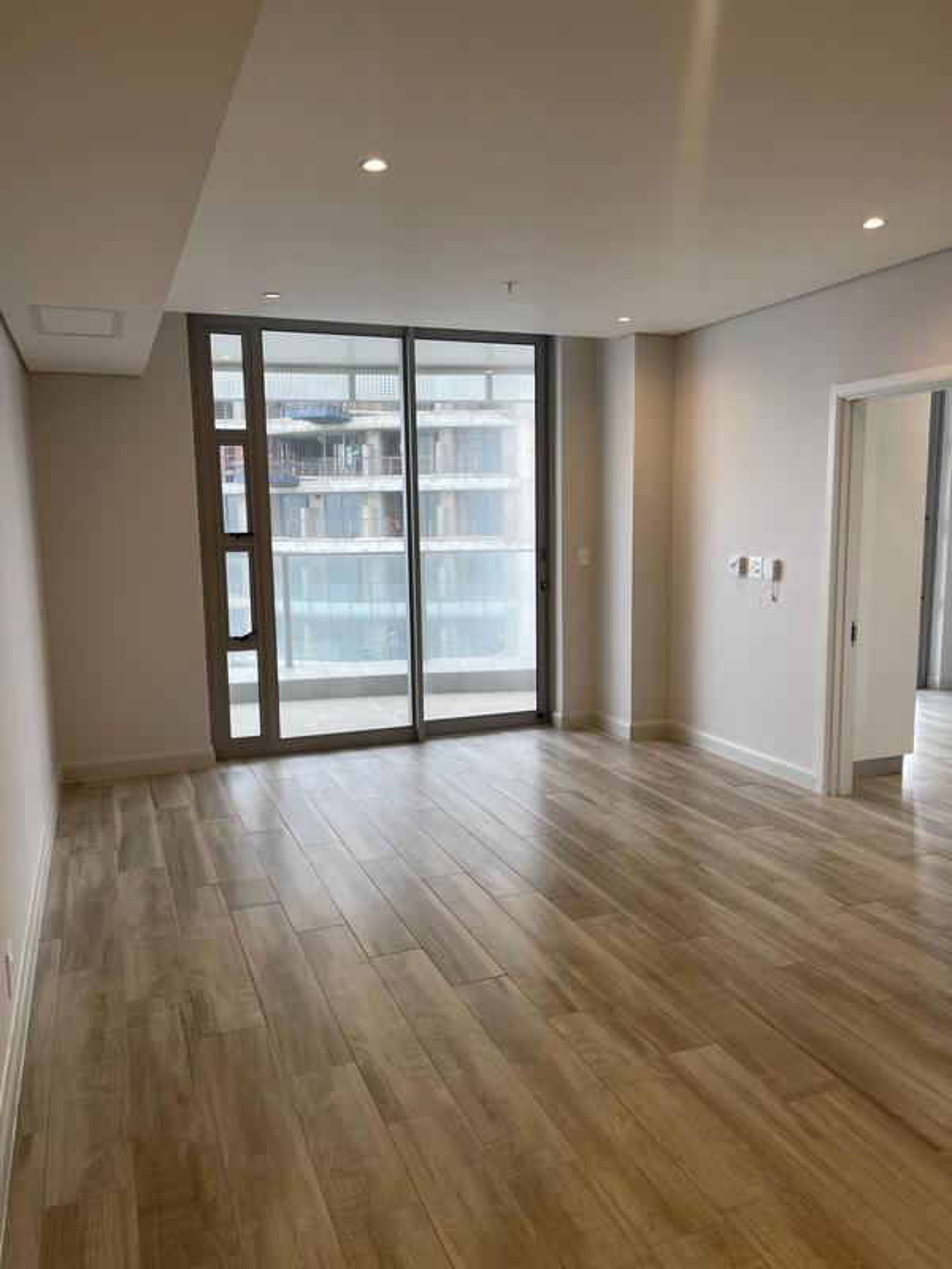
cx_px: 476
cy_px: 634
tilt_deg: -6.1
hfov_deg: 54.9
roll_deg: +1.4
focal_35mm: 25
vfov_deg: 69.4
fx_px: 917
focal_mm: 5.1
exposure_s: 1/100
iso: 32
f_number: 1.6
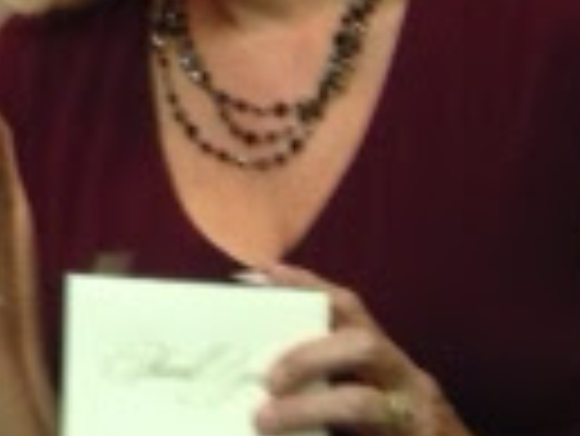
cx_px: -364
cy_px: -198
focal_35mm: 164
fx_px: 2750
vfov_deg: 8.9
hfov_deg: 11.4
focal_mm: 4.12
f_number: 2.4
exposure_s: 1/20
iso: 125
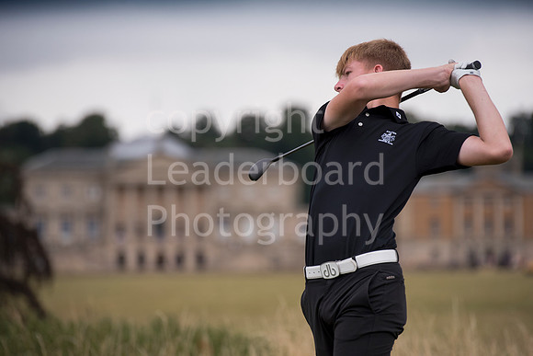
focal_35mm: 200
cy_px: 178
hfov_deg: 10.3
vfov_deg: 6.9
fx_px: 2962
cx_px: 266
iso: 400
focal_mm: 200
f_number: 4
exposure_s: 1/2000
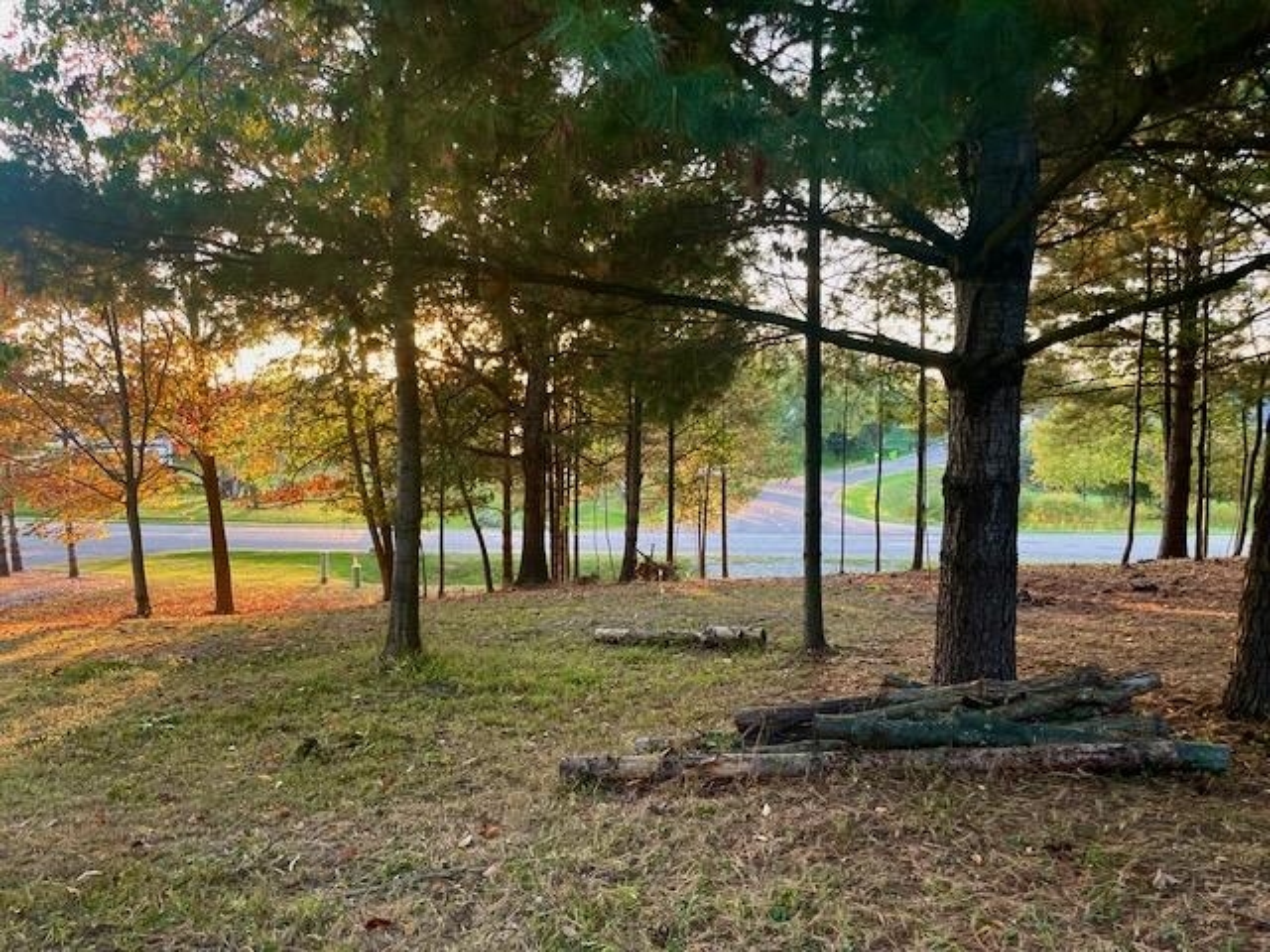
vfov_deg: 53.1
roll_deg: +0.4
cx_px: 635
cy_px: 476
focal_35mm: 26
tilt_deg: -3.3
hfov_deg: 67.3
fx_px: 954
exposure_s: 1/112
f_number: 1.6
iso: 125
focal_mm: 4.2
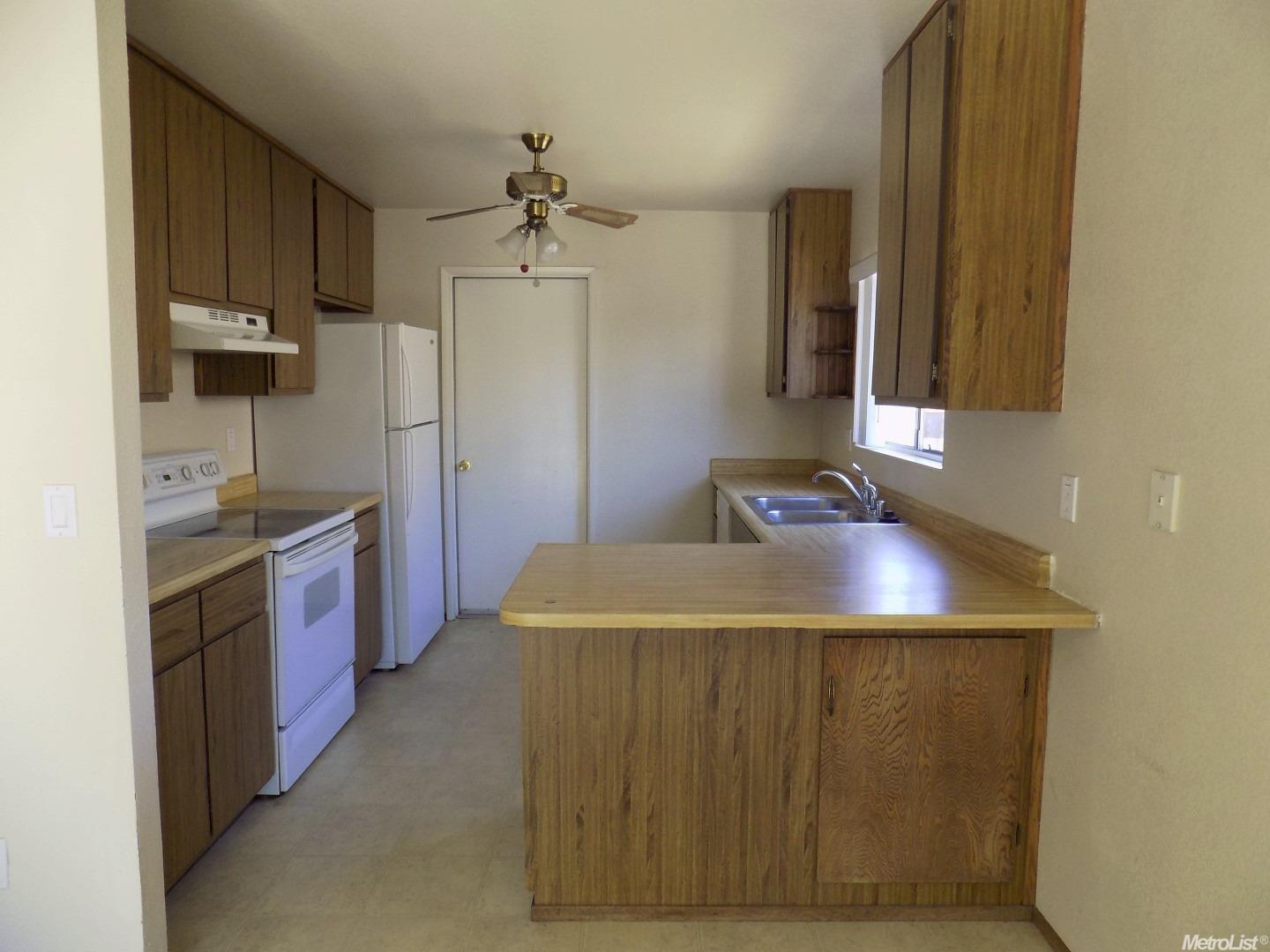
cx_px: 635
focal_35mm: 23
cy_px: 476
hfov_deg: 73.9
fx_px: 844
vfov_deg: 58.9
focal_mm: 4
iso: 100
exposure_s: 1/30
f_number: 3.1
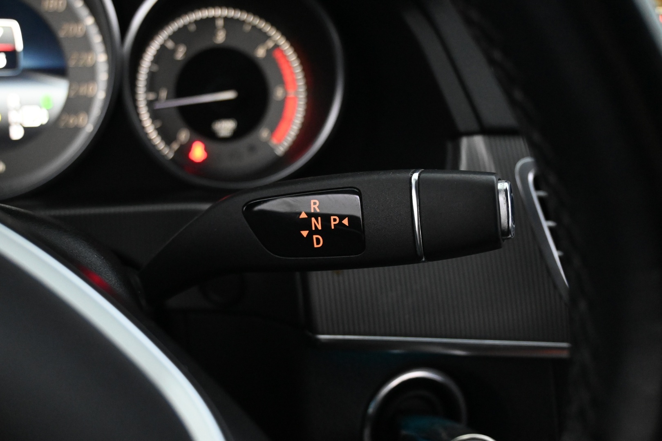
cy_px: 220
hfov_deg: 49.6
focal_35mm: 39
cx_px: 331
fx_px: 717
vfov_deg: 34.2
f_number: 4.5
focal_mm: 26
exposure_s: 1/40
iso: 5600
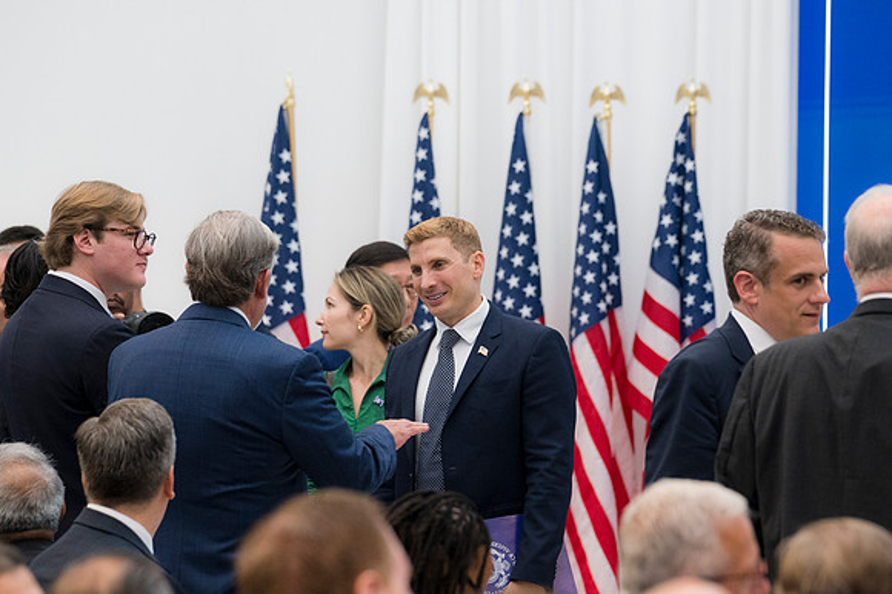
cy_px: 297
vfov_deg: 6.1
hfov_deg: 9.2
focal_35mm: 225
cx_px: 446
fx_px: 5572
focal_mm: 150
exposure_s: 1/160
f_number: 4
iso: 1100
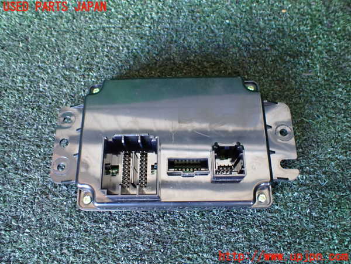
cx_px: 176
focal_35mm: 30
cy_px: 132
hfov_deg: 60.0
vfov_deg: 46.8
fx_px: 304
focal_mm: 5.4
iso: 800
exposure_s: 1/40
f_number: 2.3
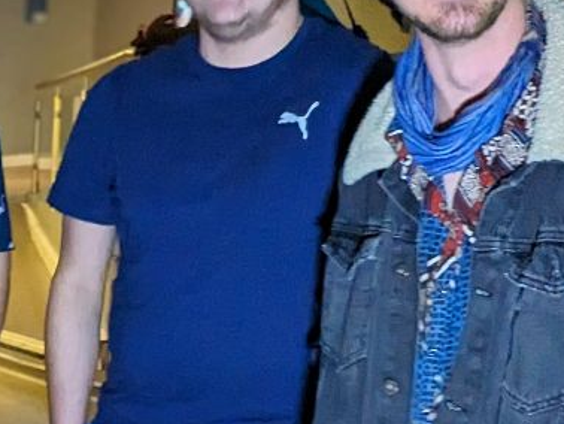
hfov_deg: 38.3
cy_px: 305
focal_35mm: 45
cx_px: 25
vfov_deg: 31.8
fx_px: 734
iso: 364
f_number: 2.2
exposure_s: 1/25
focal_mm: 2.35
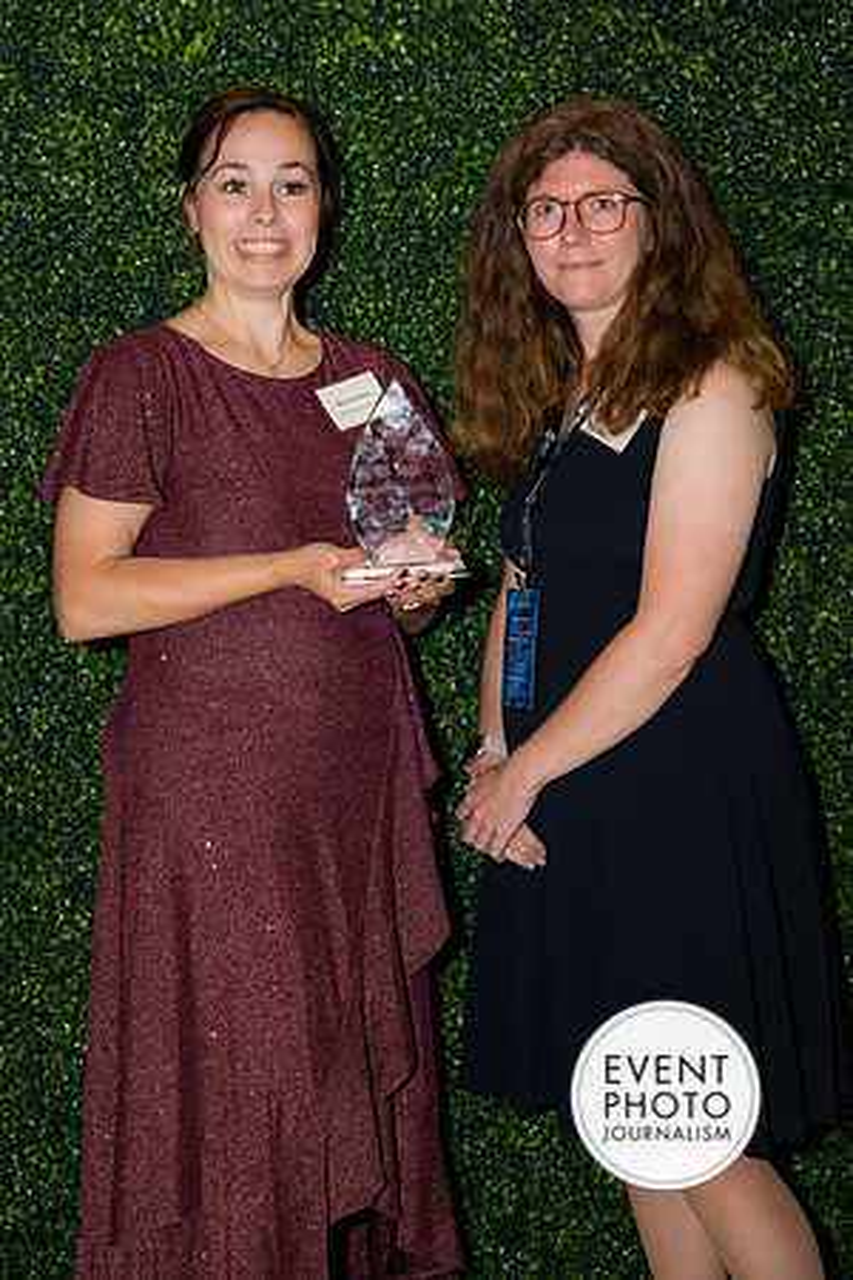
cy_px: 640
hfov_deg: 19.5
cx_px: 426
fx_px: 2488
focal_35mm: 70
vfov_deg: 28.8
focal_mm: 70
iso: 640
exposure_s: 1/160
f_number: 5
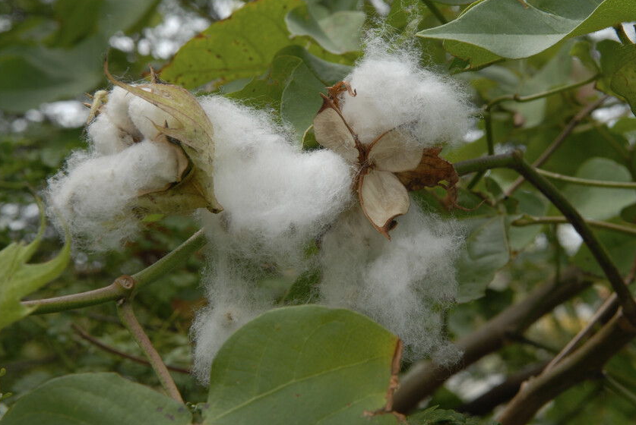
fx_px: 1461
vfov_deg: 16.6
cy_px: 170
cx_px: 369
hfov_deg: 24.5
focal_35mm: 83
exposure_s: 1/80
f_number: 11
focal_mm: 45
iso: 100
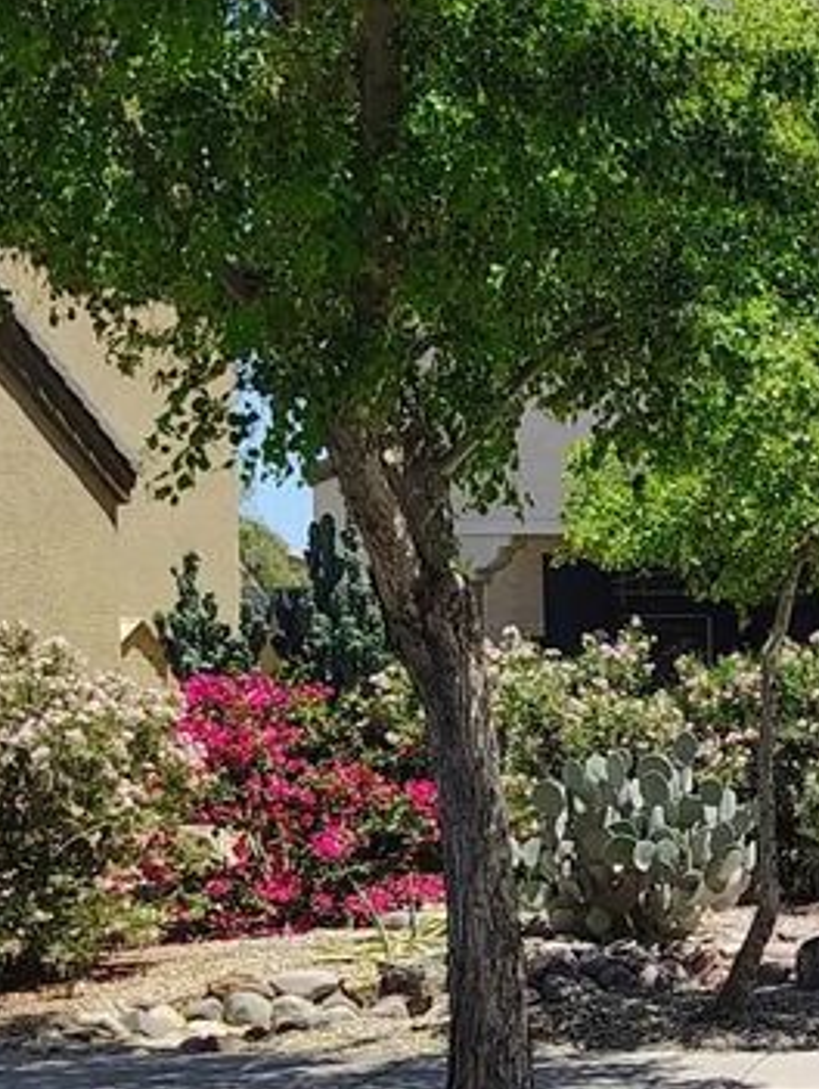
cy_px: 870
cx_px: 1331
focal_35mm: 93
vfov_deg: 20.8
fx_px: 2928
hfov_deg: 14.5
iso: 100
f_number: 1.8
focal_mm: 5.56
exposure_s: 1/1000
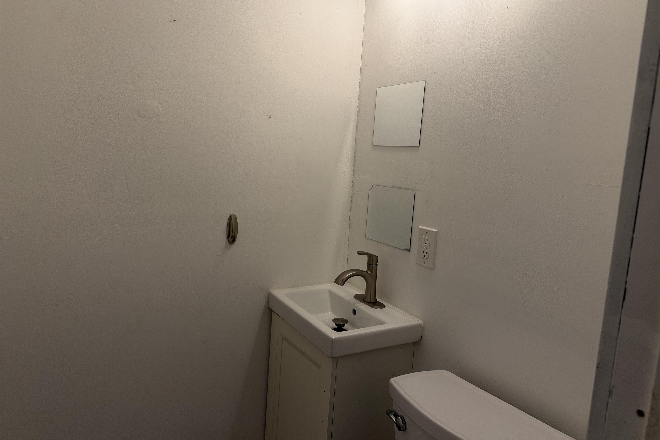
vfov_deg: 51.3
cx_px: 330
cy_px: 221
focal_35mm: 25
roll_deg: -3.2
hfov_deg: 71.5
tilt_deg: -8.3
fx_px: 458
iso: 64
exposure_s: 1/278
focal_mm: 6.76
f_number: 1.78
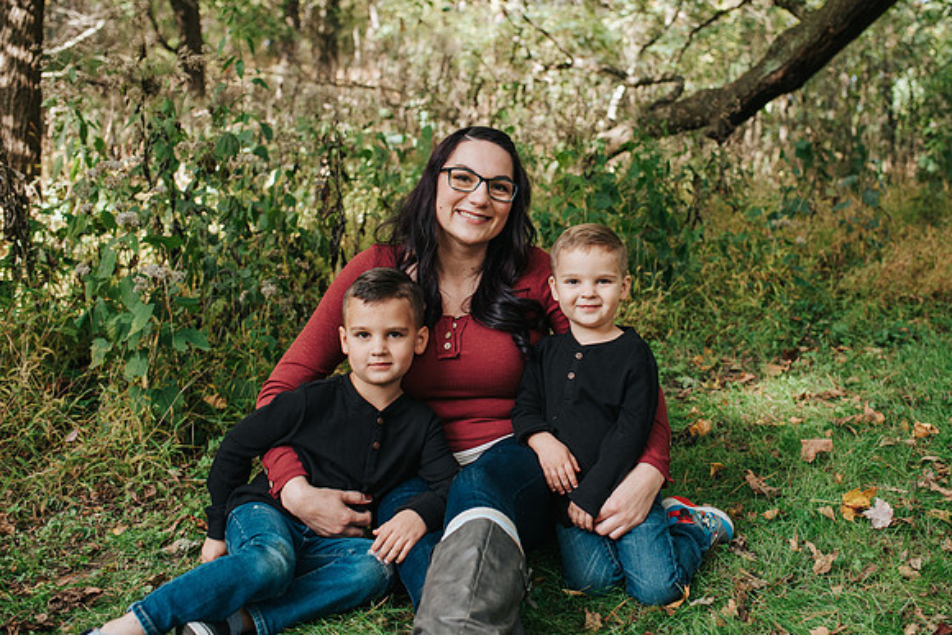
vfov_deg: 34.5
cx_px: 525
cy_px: 285
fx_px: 1022
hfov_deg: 49.9
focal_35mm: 39
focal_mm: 35
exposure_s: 1/800
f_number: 3.5
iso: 1000
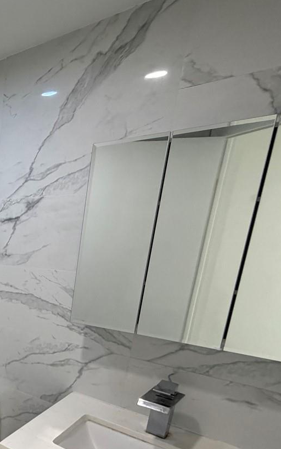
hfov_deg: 28.2
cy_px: 308
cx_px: -142
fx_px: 355
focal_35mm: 29
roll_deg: +1.7
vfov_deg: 62.6
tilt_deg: -14.3
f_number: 2.2
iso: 200
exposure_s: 1/120
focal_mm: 2.22
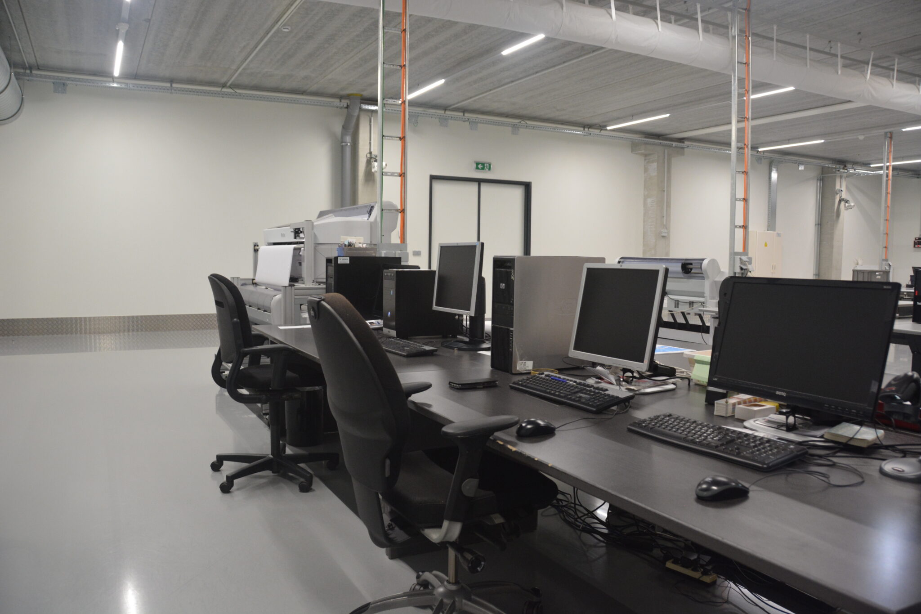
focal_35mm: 27
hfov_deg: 67.4
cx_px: 460
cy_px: 307
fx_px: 691
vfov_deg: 47.9
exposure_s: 1/100
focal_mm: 18
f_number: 5
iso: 1250
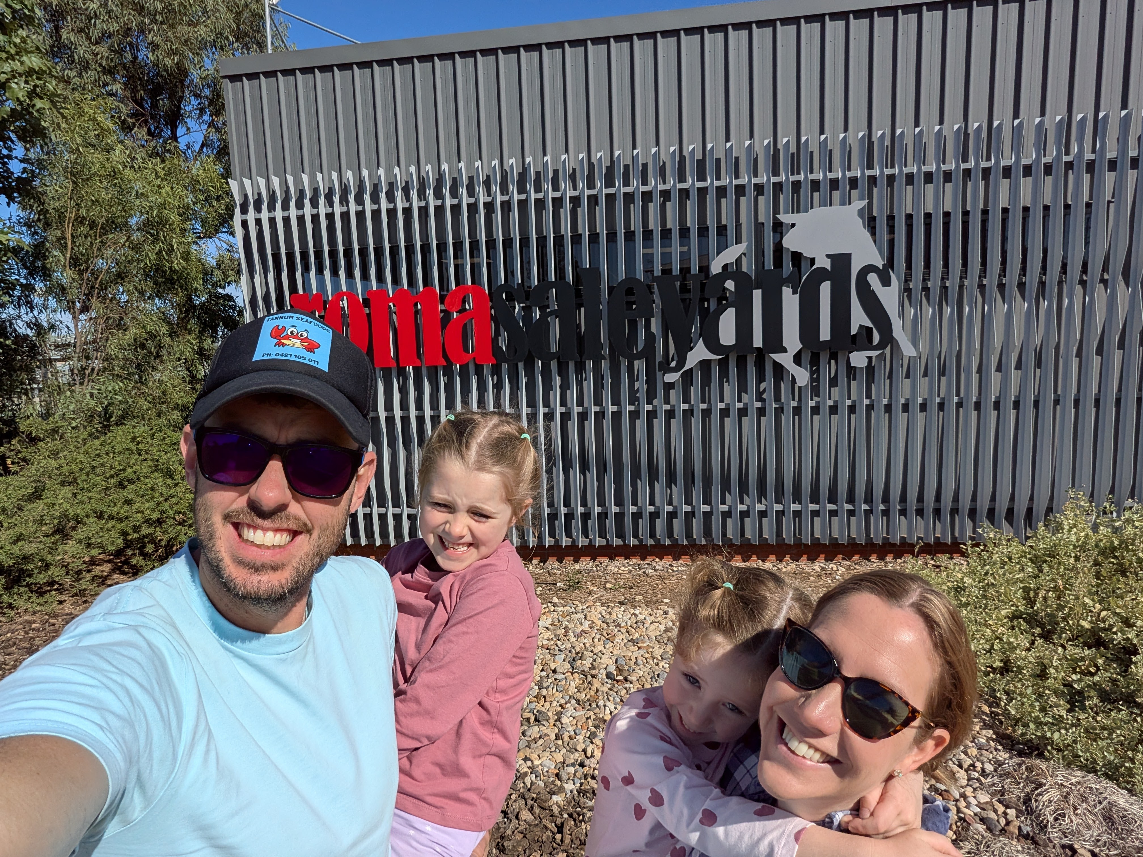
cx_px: 572
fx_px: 693
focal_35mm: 21
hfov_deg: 79.0
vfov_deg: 63.4
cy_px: 428
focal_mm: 2.74
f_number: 2.2
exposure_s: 1/3030
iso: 44
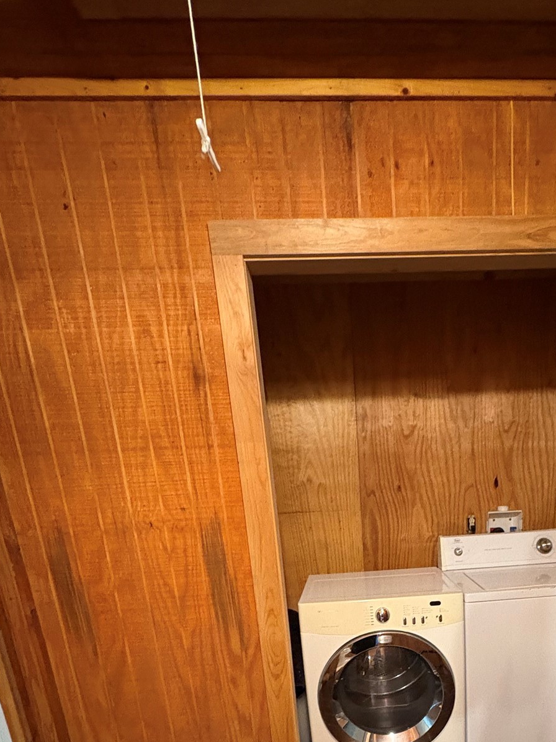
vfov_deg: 63.4
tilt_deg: -16.2
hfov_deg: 55.1
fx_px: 514
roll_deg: +3.2
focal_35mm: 24
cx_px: 388
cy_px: 624
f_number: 2.2
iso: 800
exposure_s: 1/30
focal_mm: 2.22
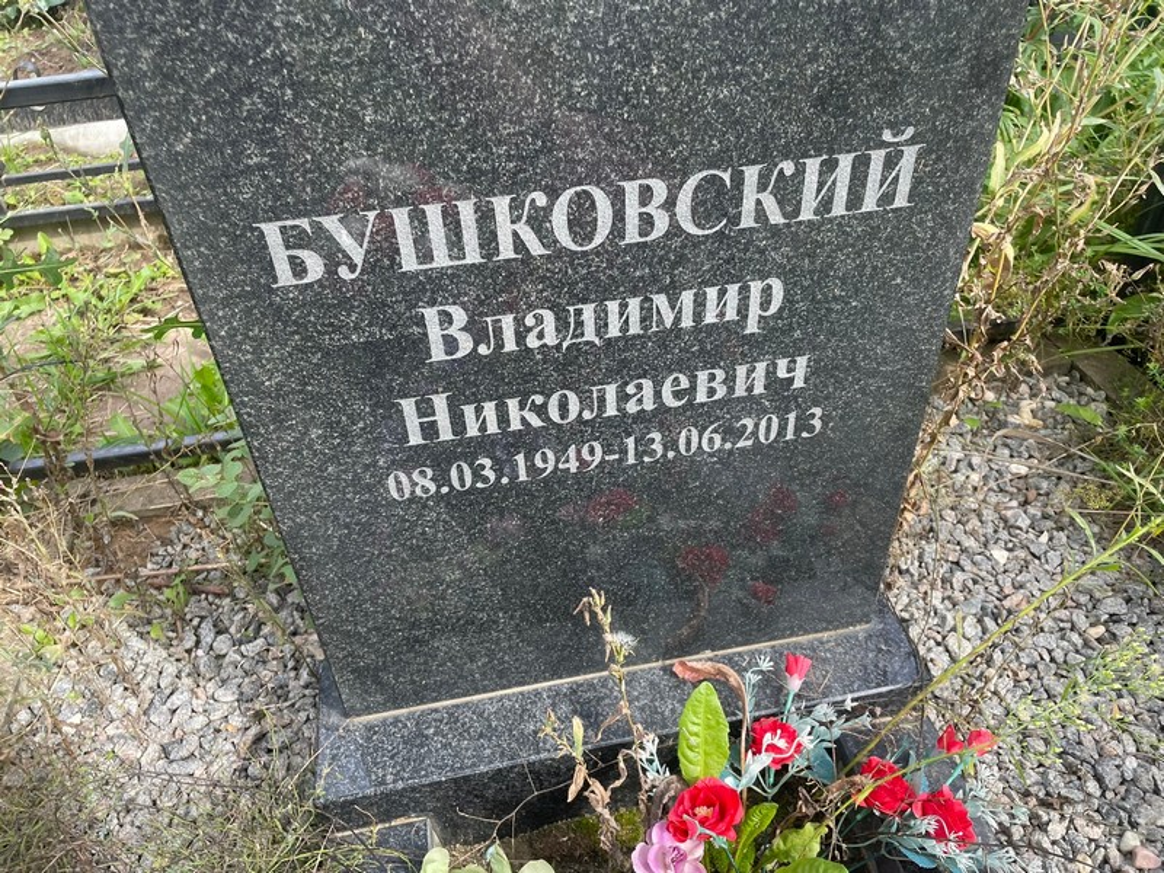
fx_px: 874
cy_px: 436
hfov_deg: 67.3
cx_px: 582
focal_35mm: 26
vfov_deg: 53.1
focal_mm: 4.2
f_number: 1.6
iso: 32
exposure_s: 1/518
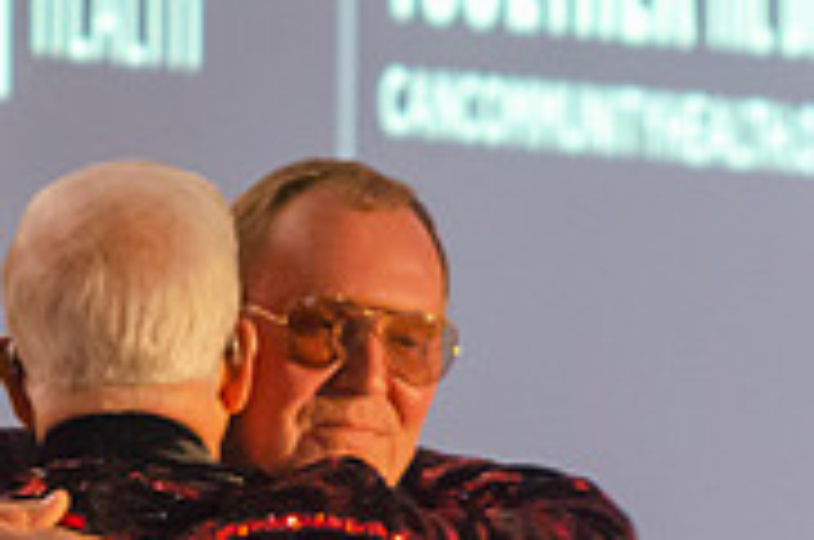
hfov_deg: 1.6
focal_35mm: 1301
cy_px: 558
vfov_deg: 1.1
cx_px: 72
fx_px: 29365
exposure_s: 1/30
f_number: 5.6
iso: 3200
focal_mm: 270
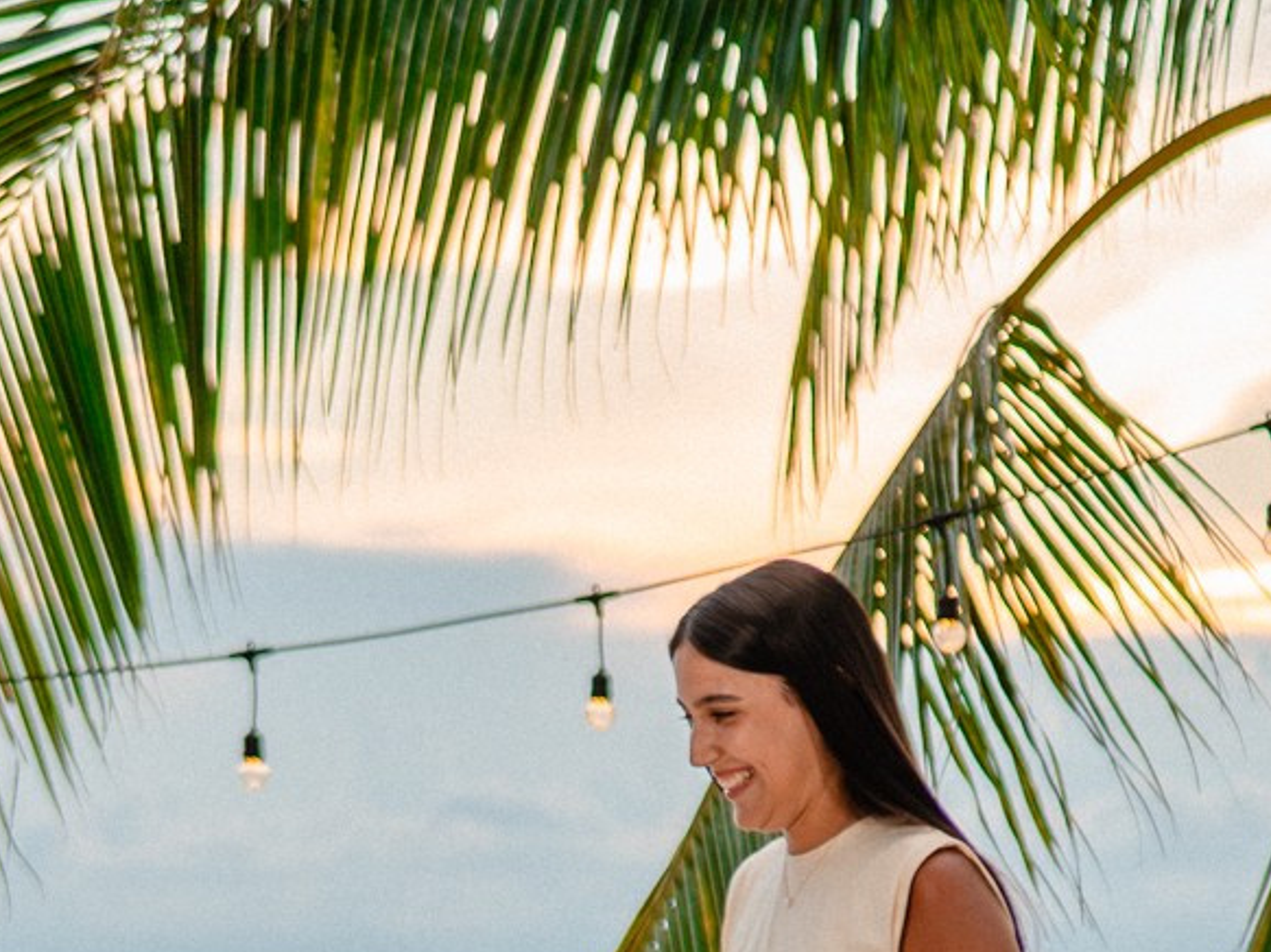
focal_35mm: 192
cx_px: 190
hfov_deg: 10.3
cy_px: 1287
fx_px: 7047
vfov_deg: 7.6
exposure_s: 1/400
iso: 100
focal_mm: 50
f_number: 2.2
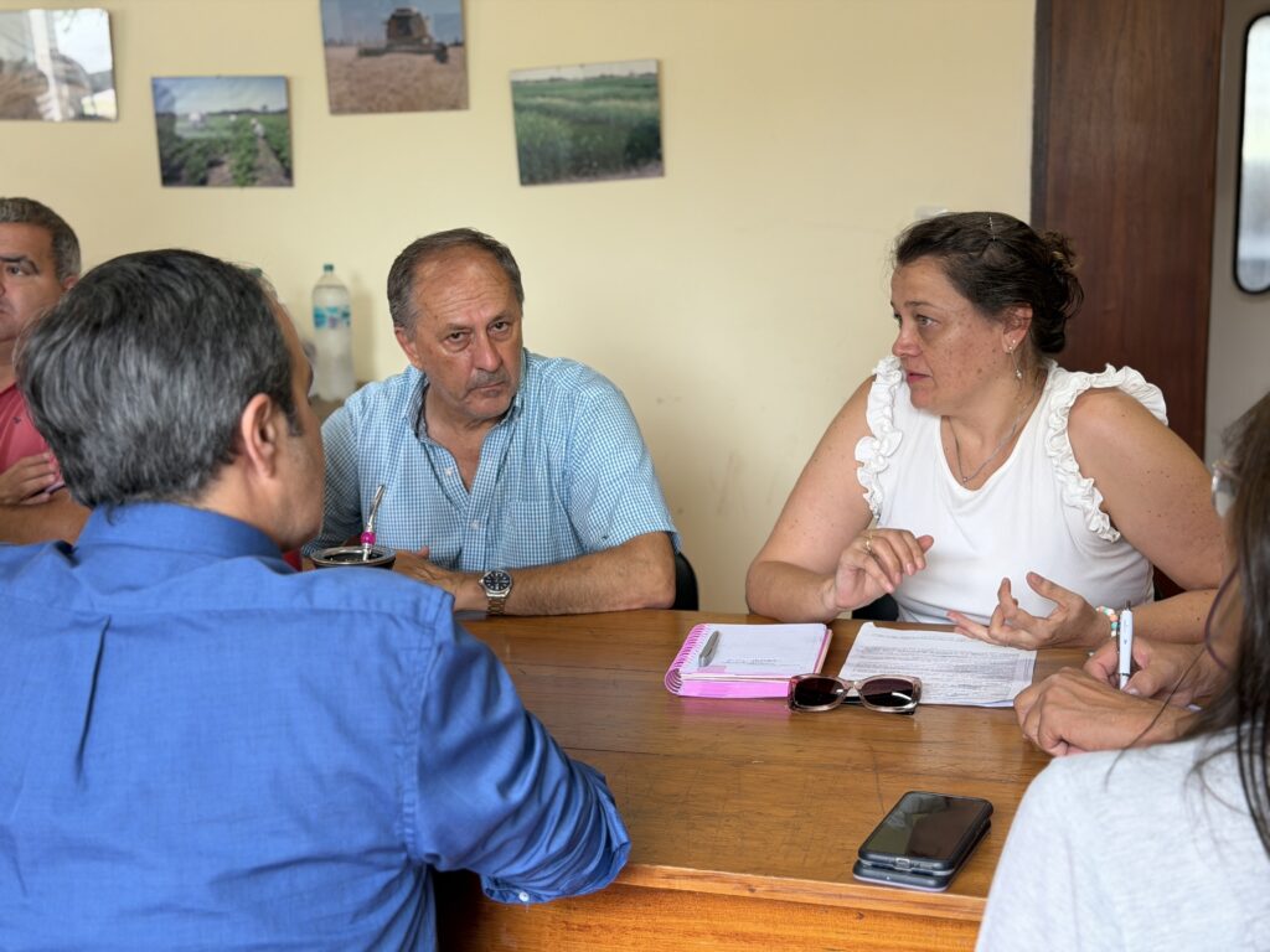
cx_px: 635
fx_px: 1761
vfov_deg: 30.3
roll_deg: +0.2
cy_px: 476
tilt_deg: -10.4
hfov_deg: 39.7
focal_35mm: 48
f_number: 1.78
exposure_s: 1/50
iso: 50
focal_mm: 6.76
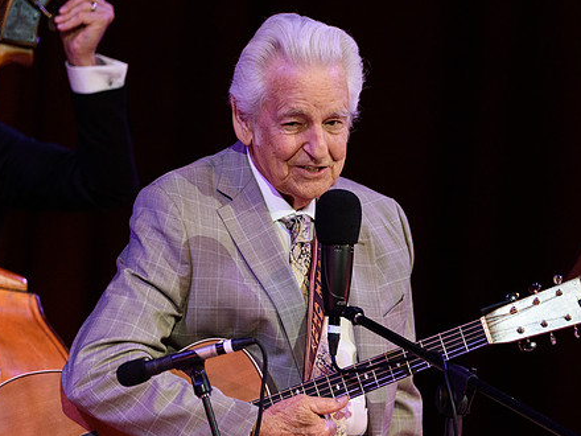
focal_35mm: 568
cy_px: 213
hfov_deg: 3.5
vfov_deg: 2.6
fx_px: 9533
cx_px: 309
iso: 2500
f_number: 6
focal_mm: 390
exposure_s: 1/400
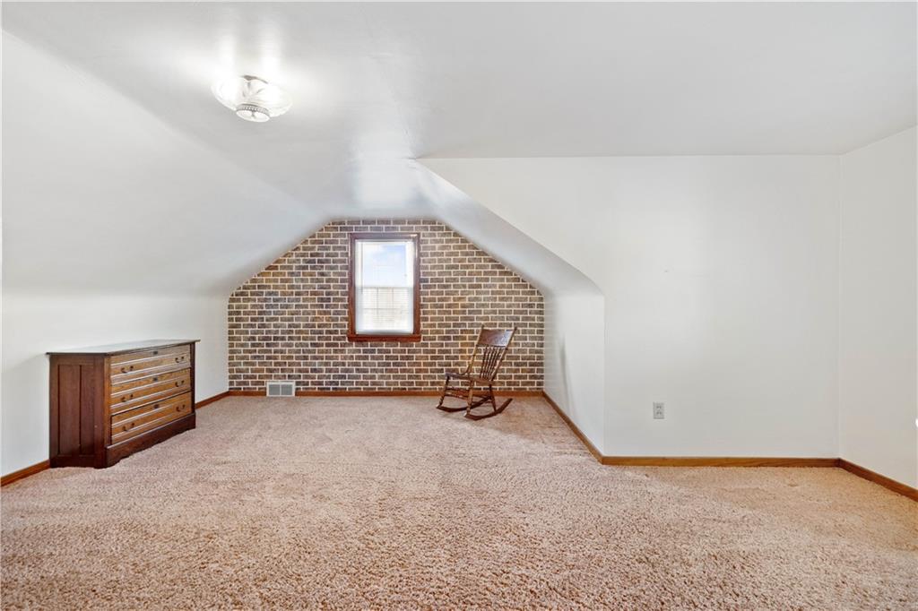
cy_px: 306
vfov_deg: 73.7
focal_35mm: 16
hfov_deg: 96.8
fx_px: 408
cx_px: 459
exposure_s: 1/80
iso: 2000
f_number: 4.5
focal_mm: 16
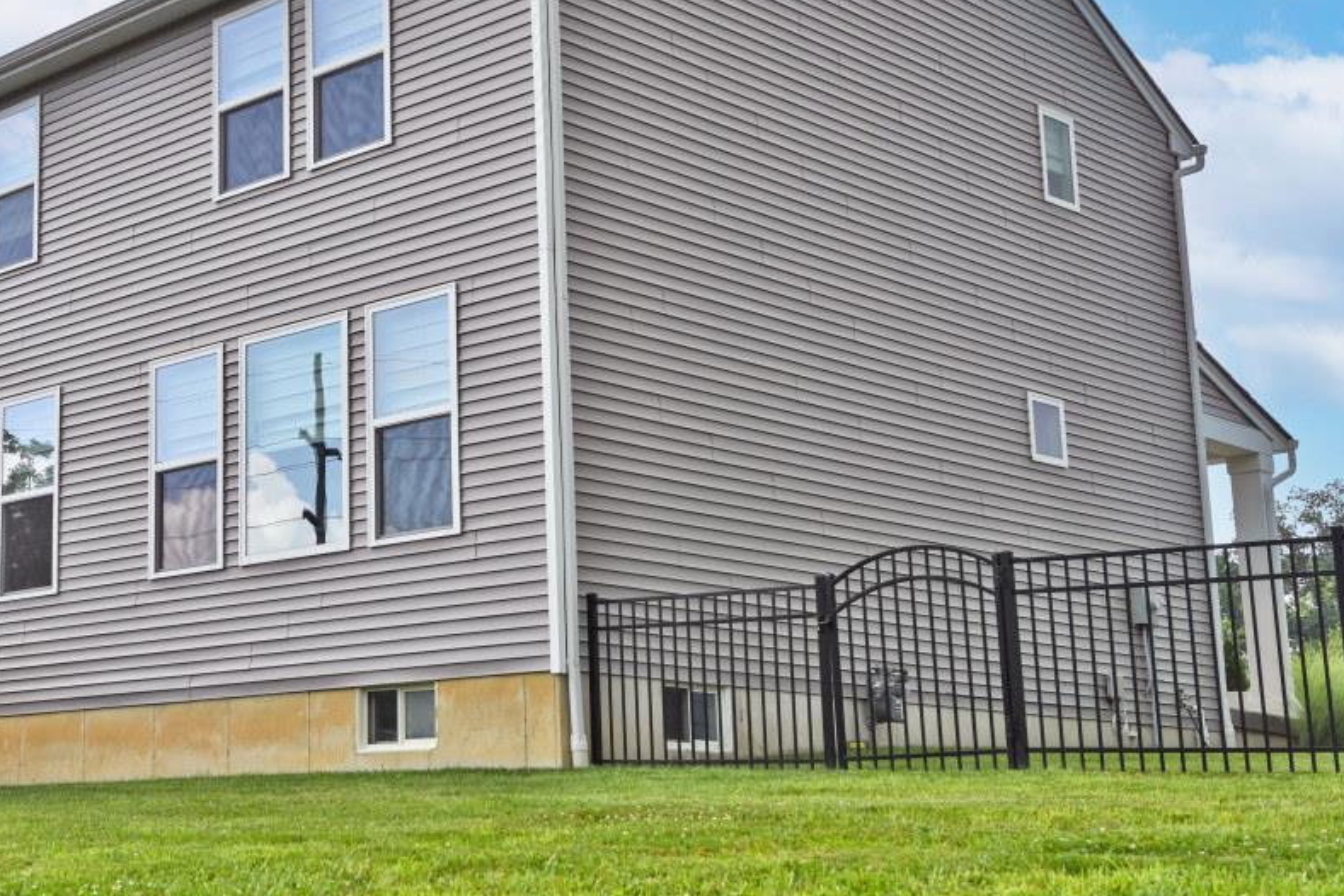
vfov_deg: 23.8
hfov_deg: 33.8
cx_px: 233
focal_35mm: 57
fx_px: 2128
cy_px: 399
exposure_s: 1/400
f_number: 7.1
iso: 100
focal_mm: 30
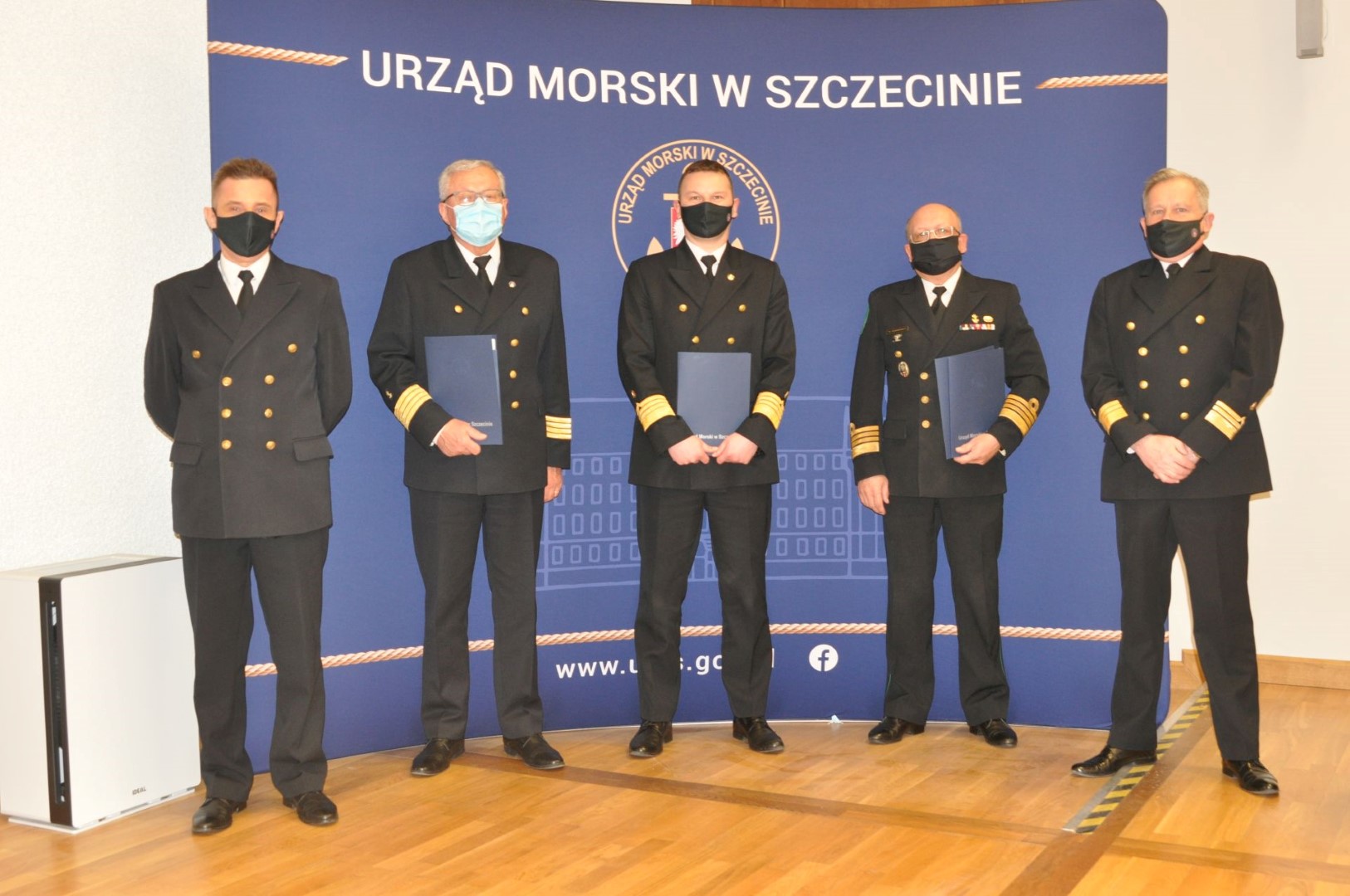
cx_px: 675
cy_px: 448
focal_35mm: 40
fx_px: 1517
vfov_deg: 32.9
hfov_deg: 48.0
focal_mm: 27
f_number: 4
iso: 800
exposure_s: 1/60
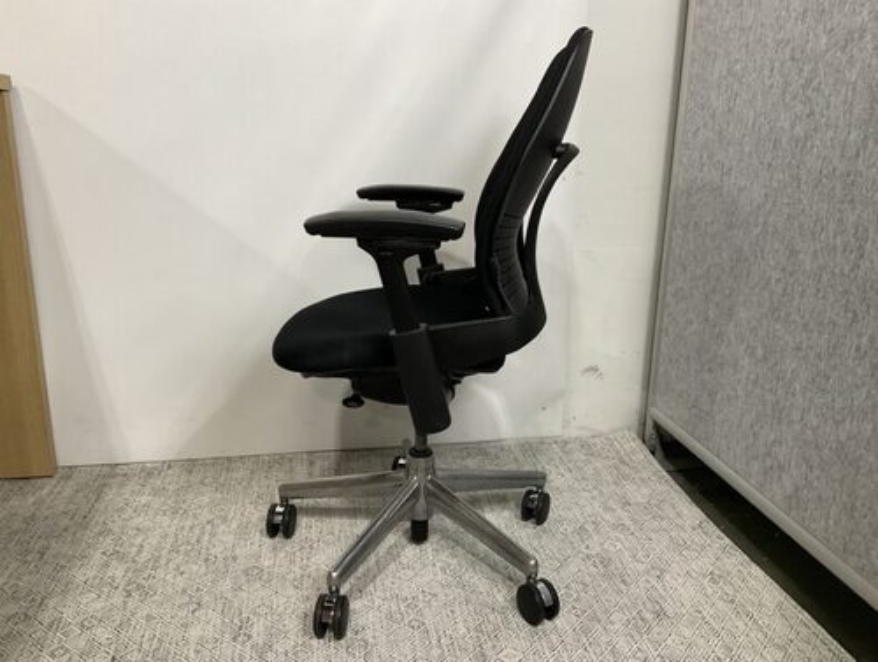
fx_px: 737
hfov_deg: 61.6
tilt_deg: -17.1
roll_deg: -0.4
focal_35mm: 29
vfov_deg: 48.4
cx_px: 439
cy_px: 331
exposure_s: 1/60
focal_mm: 3
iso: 80
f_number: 1.8
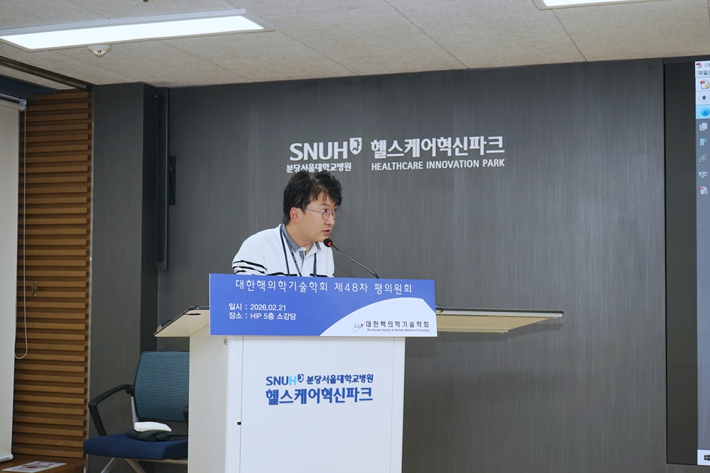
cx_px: 355
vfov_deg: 26.0
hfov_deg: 38.2
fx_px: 1026
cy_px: 236
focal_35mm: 52
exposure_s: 1/80
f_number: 6.3
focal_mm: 52
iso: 400
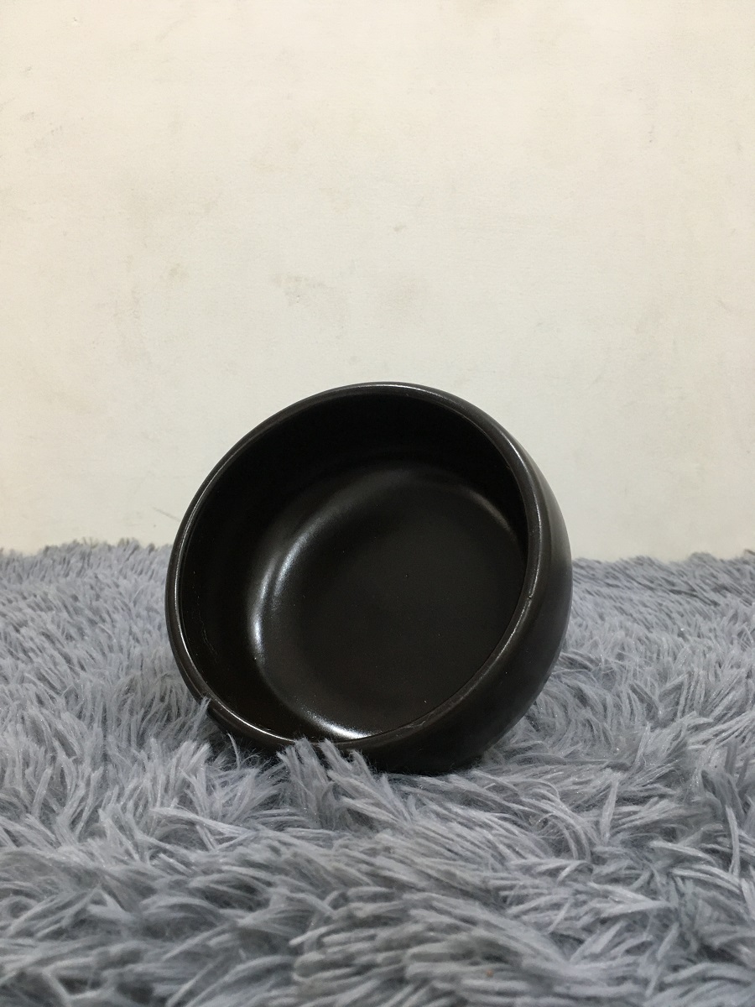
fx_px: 843
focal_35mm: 29
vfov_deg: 61.7
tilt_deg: -9.3
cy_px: 504
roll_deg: -0.2
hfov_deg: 48.2
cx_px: 378
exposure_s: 1/33
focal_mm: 4.15
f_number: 2.2
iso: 125
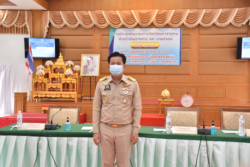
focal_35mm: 45
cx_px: 125
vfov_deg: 29.9
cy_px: 84
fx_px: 312
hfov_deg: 43.6
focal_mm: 30
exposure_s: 1/125
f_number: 5.6
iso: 1600
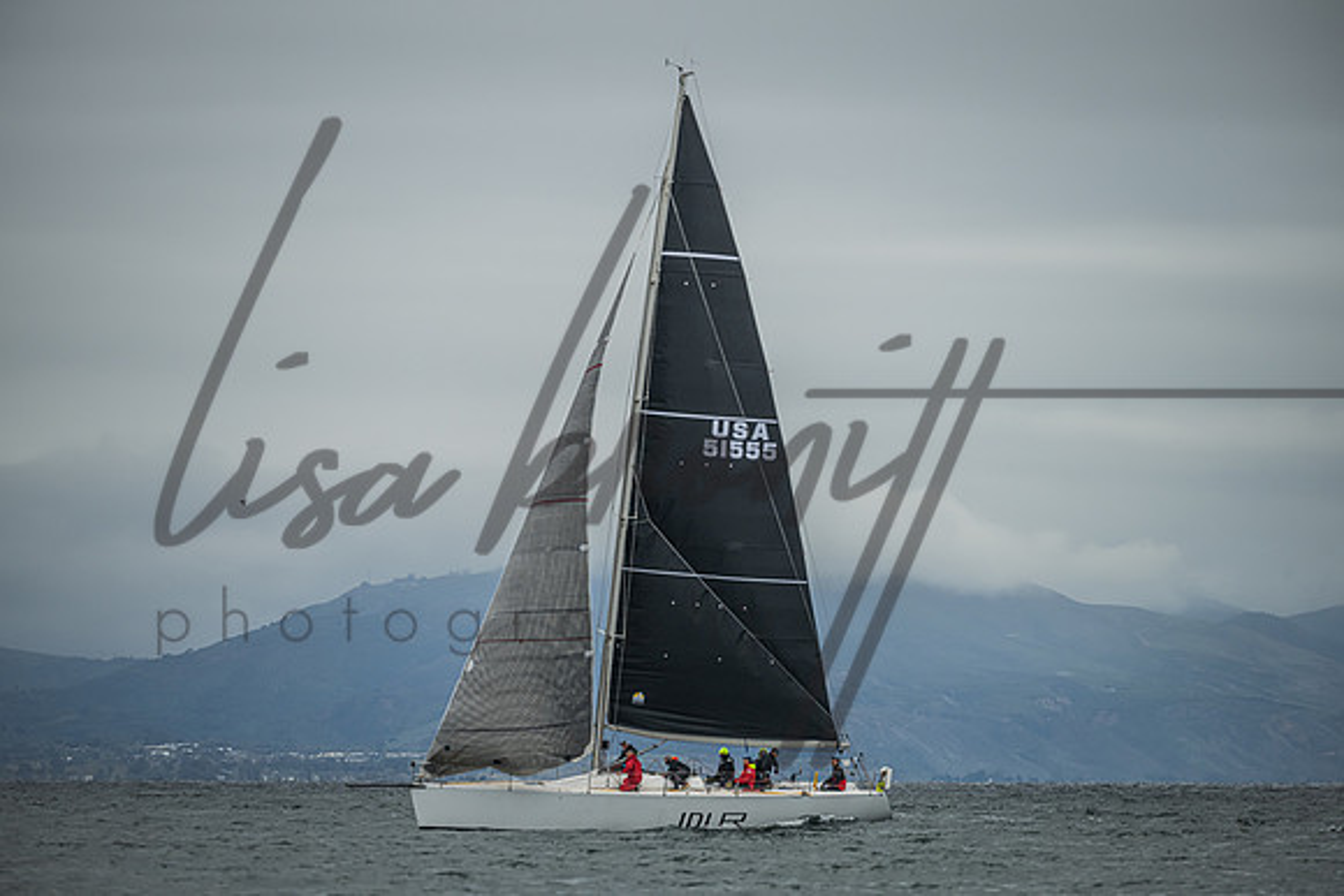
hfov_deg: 7.7
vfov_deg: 5.2
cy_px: 448
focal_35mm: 266
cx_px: 681
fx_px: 9934
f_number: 5.6
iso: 500
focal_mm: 260
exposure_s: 1/3200
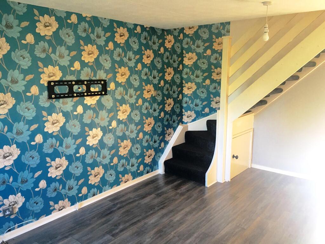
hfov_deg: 61.7
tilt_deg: -8.9
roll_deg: +1.5
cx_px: 162
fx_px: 272
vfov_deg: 48.2
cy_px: 122
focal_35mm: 29
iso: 100
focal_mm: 4.15
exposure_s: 1/33
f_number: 2.2
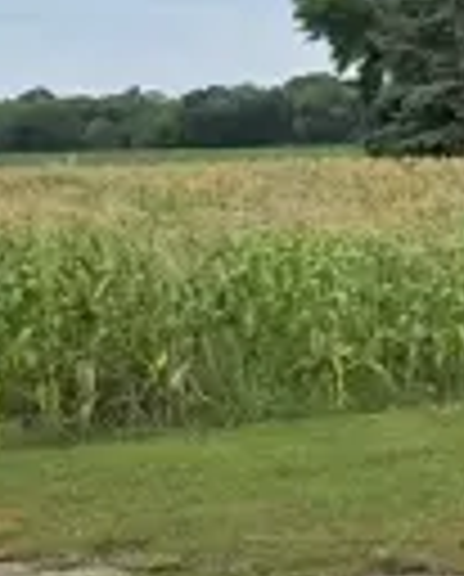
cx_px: 1140
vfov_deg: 17.1
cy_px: 176
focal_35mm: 112
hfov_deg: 11.3
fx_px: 1916
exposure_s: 1/380
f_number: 1.7
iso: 12
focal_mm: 6.3
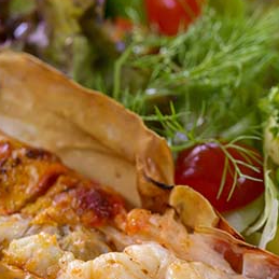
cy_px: 106
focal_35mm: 519
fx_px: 4733
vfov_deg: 3.4
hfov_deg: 3.4
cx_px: 177
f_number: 4
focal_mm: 165
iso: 320
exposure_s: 1/200
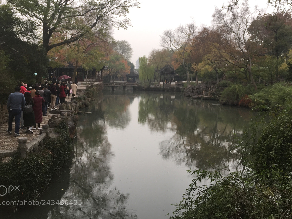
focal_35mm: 36
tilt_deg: -1.1
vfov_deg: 39.4
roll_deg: -1.6
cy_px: 84
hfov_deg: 51.3
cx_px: 145
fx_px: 304
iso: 32
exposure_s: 1/168
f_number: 2.2
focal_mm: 4.15
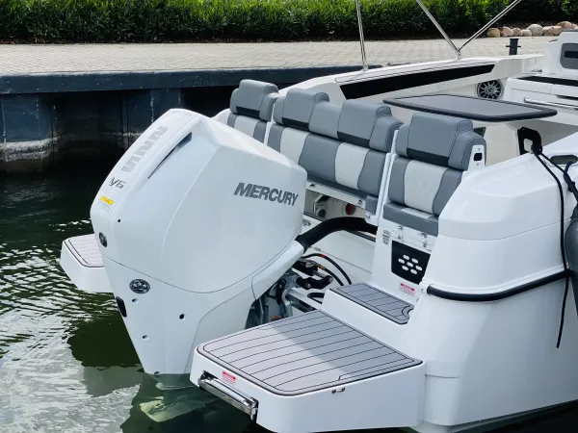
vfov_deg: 28.0
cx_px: 289
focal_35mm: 52
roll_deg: -0.7
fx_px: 868
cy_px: 216
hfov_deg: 36.8
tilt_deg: -14.5
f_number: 2
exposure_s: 1/1370
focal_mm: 6
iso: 20
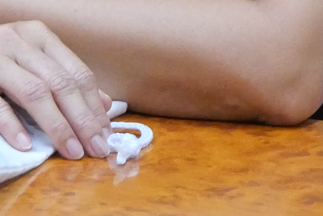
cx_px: 35
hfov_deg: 3.7
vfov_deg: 2.5
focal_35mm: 552
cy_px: -303
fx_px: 4955
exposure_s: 1/30
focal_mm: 52
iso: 3200
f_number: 5.6
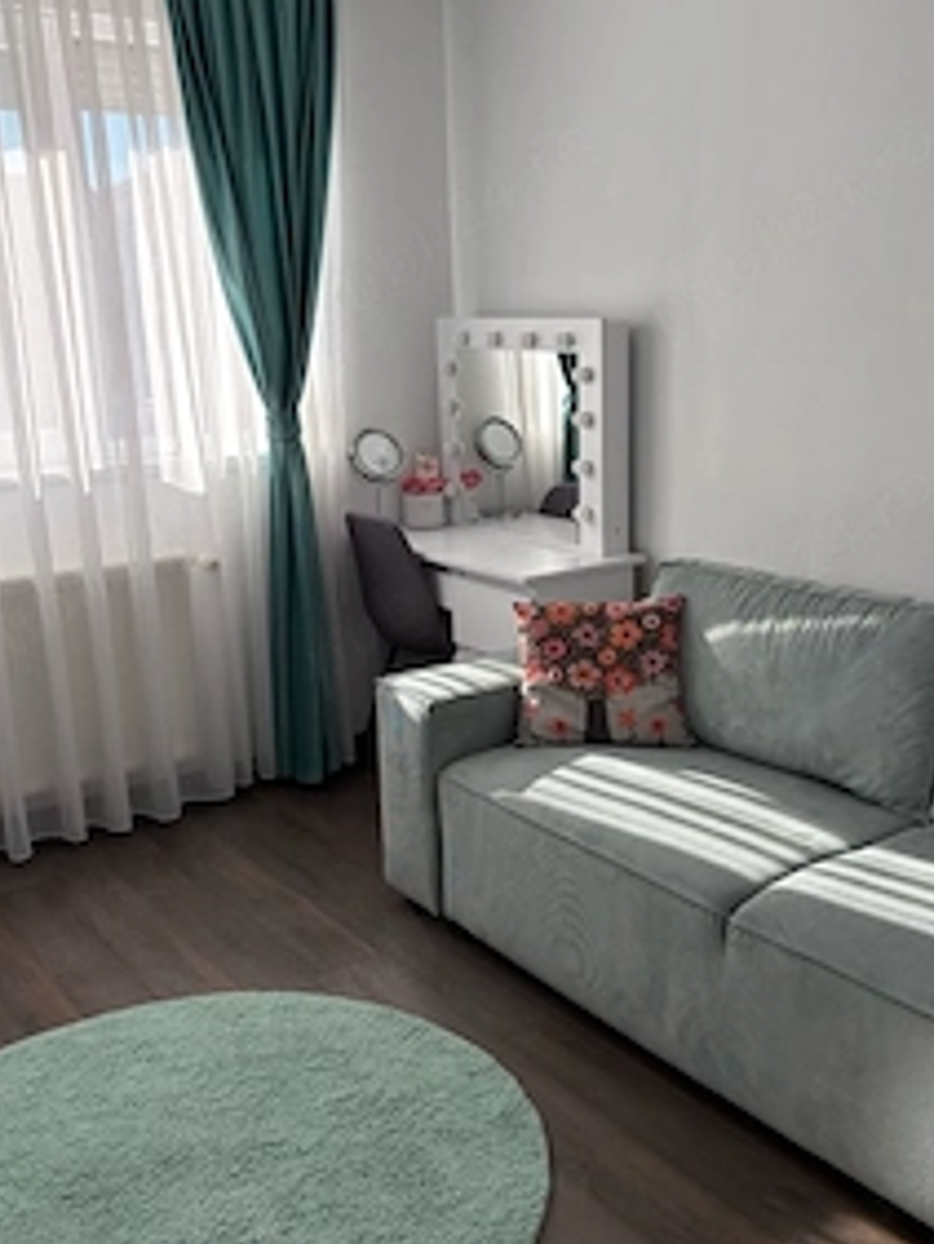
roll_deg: +0.6
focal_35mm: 37
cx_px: 536
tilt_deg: -13.2
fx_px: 1330
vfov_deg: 50.1
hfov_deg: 38.6
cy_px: 629
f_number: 1.6
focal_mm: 5.96
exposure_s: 1/450
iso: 64
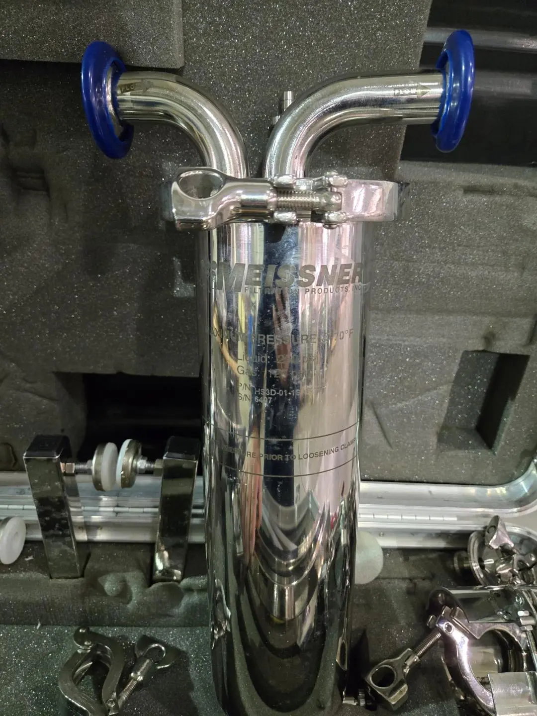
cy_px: 358
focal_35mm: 23
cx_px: 268
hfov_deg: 58.9
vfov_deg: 73.9
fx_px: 476
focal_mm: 5.4
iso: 1000
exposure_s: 1/60
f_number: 1.8
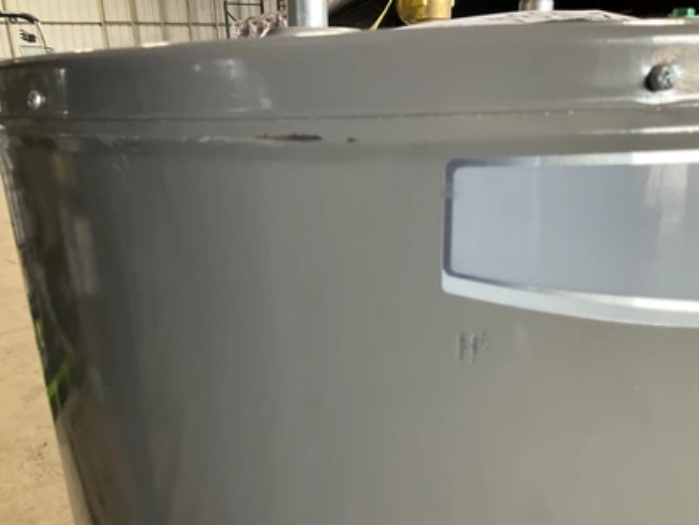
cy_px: 262
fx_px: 586
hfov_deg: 61.7
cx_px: 350
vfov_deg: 48.2
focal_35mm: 29
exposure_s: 1/60
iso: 160
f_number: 1.8
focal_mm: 3
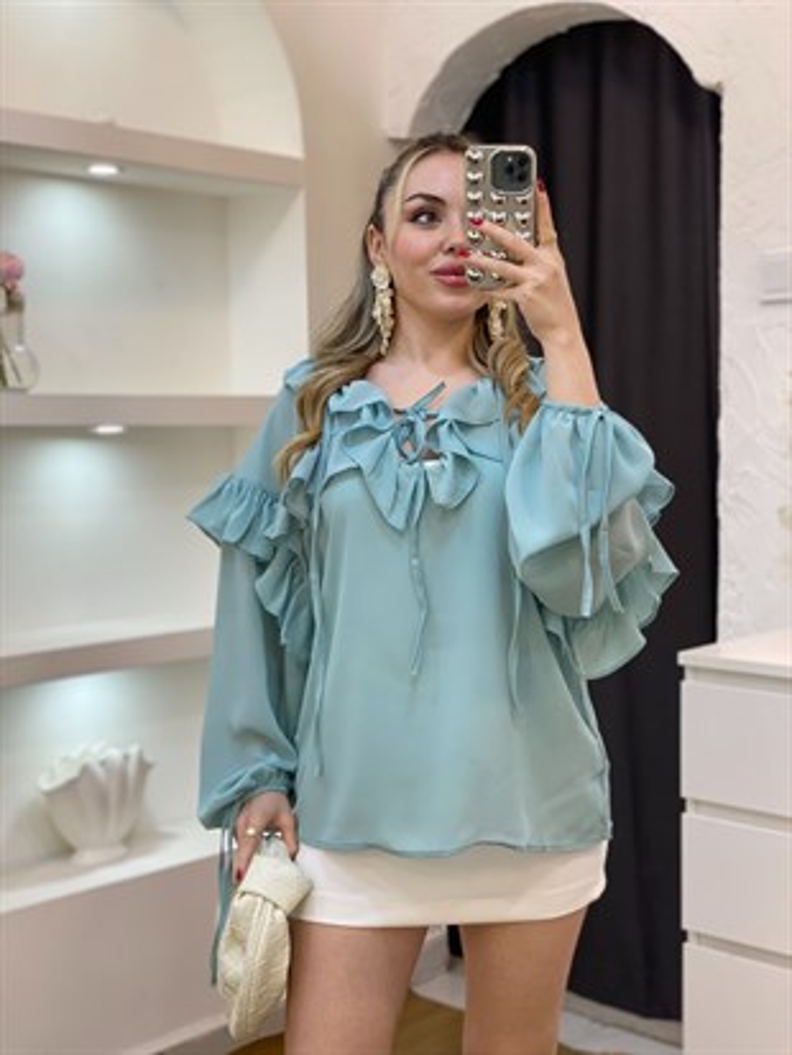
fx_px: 1585
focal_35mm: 52
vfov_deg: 36.8
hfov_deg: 28.0
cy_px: 528
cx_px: 396
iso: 80
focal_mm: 6
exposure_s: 1/100
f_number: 2
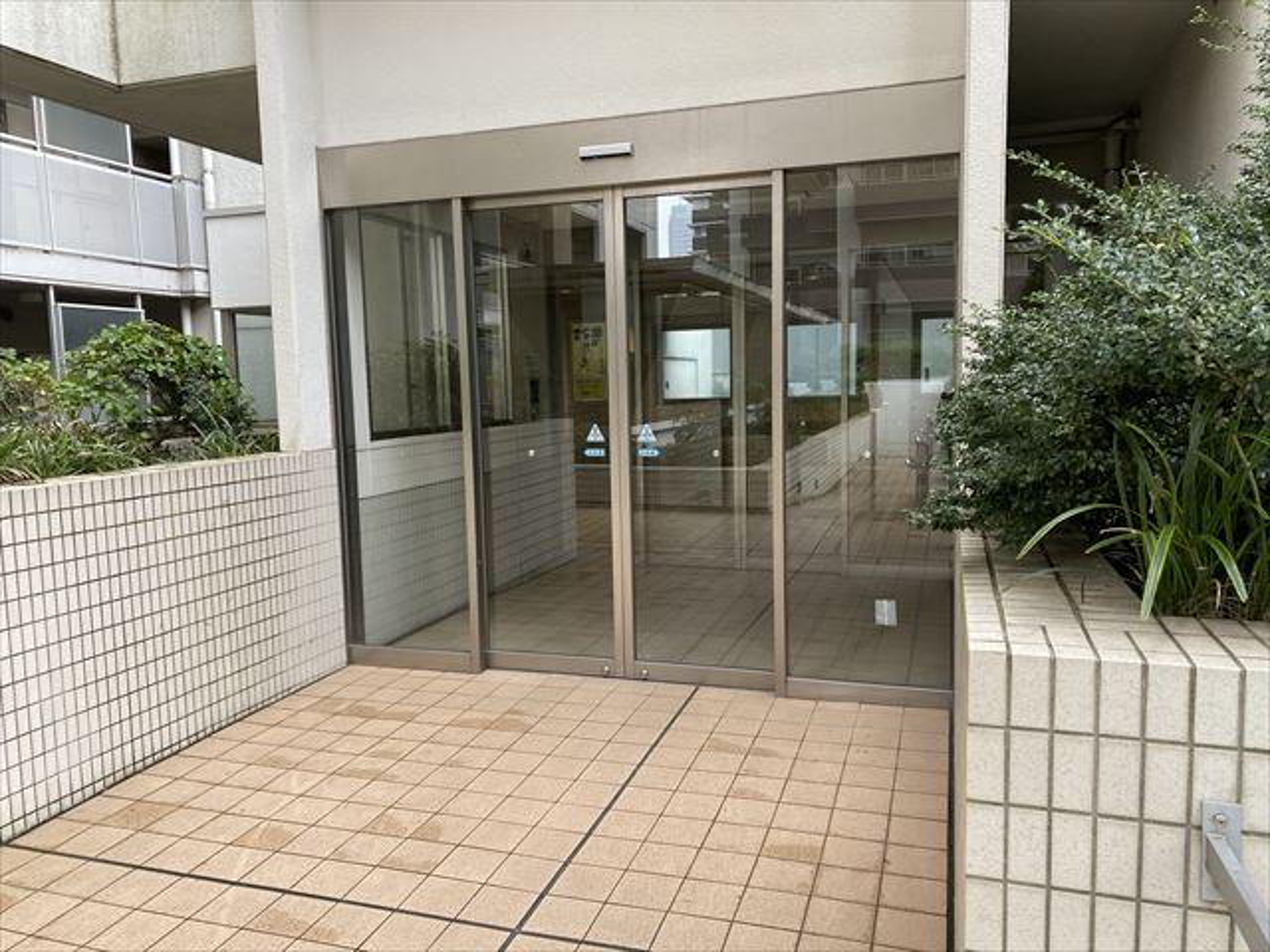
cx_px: 635
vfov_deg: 53.1
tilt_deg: -7.1
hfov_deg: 67.3
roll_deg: +1.9
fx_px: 954
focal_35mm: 26
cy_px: 476
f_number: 1.8
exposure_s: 1/122
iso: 80
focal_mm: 4.25
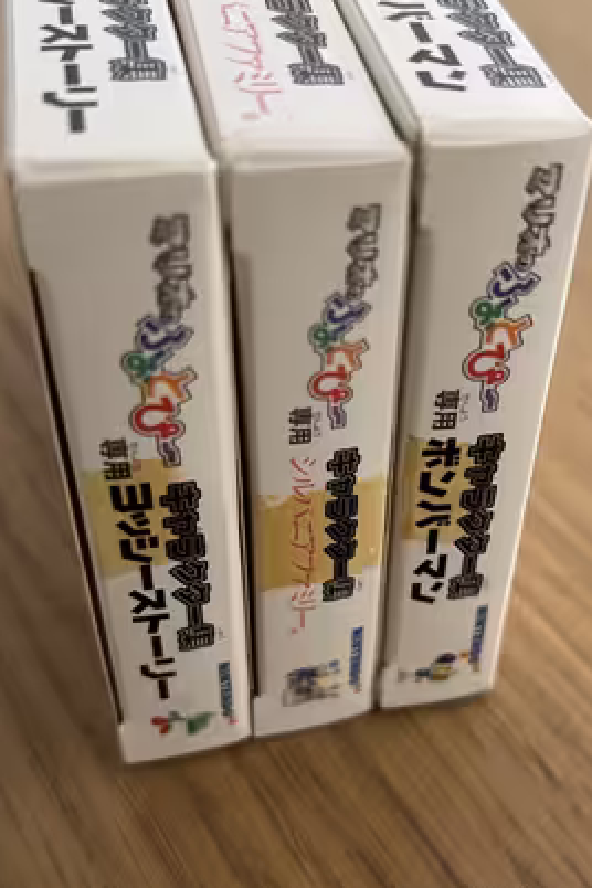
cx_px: 362
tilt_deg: -45.0
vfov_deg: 45.2
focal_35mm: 43
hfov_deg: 31.1
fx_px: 1061
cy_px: 530
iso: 250
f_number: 1.5
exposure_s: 1/60
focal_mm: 5.7
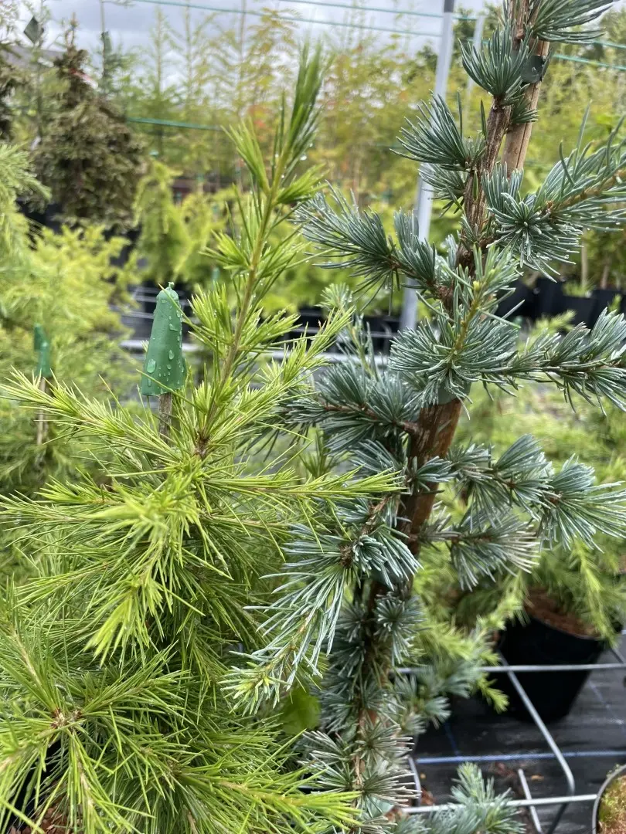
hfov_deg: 53.1
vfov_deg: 67.3
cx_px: 313
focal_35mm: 26
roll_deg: -5.1
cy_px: 417
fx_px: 627
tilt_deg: -21.5
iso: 32
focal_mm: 4.2
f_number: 1.6
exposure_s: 1/875
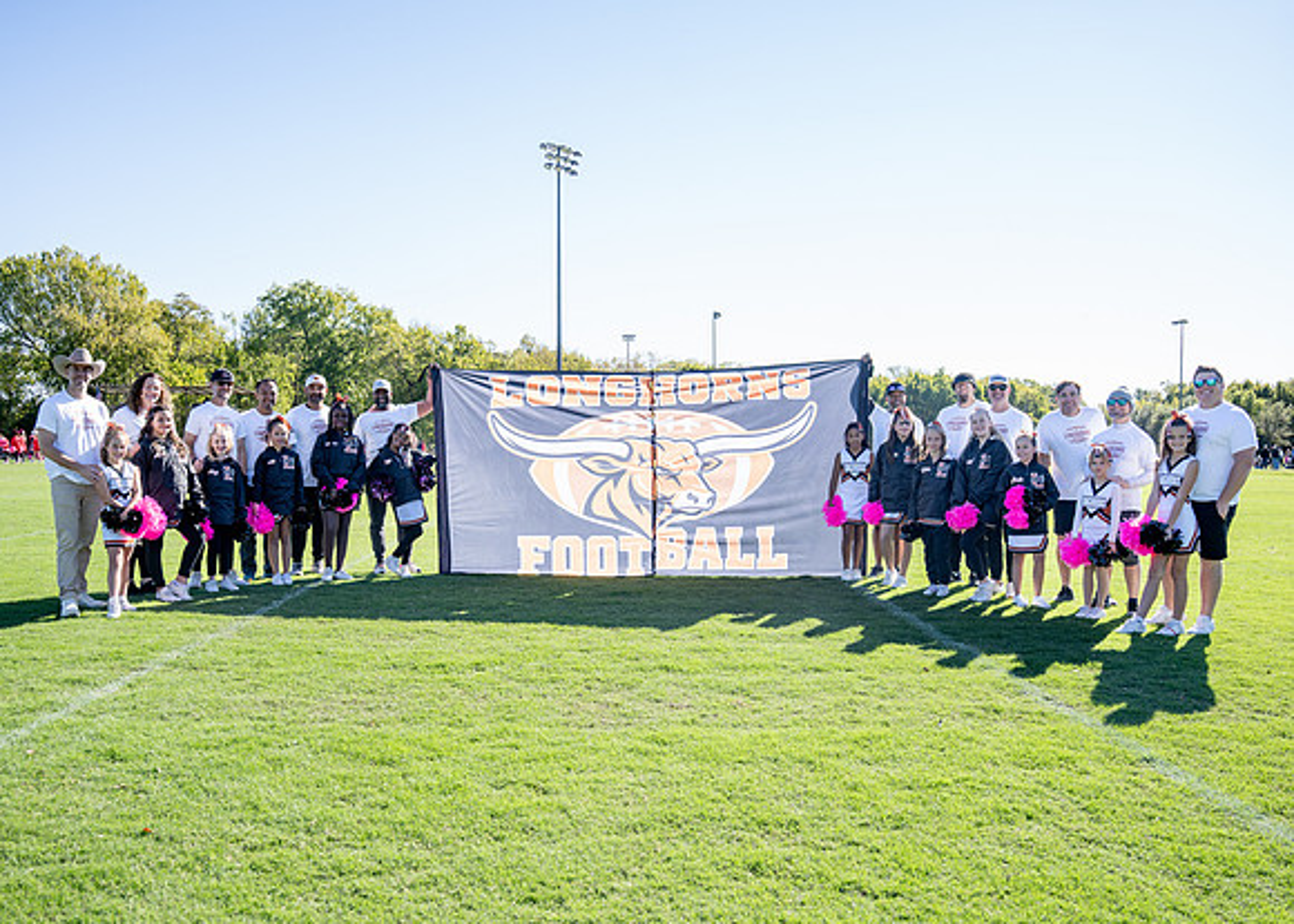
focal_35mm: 28
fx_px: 1038
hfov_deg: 63.9
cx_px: 624
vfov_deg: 47.9
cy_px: 506
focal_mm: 24
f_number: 4
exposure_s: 1/1250
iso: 400
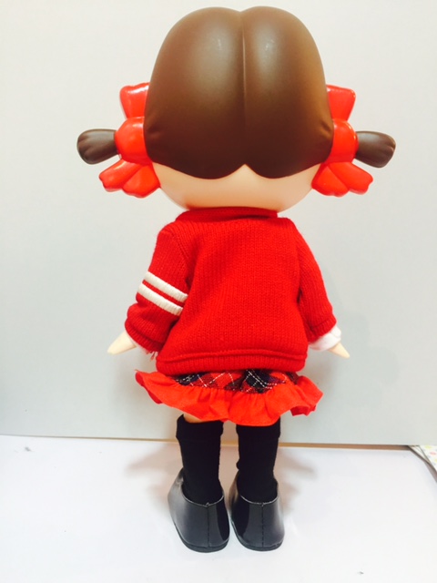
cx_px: 218
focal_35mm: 29
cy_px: 292
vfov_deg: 61.7
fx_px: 488
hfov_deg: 48.2
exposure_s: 1/33
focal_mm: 4.15
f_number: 2.2
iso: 125
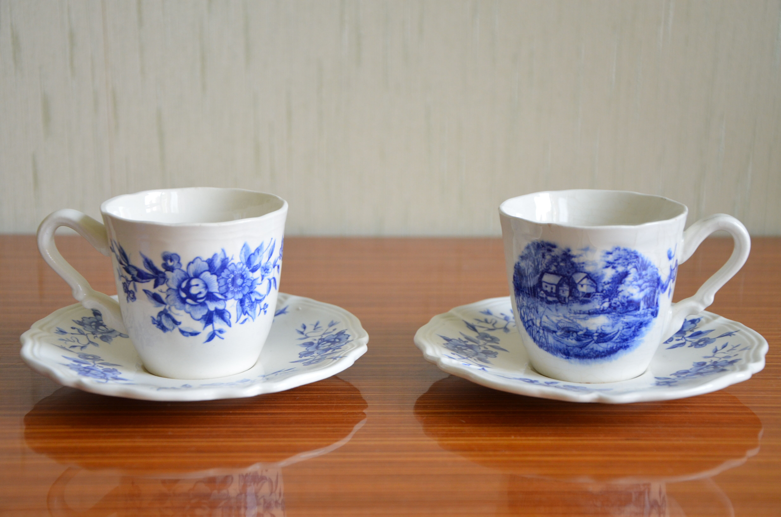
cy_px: 258
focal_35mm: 72
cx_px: 390
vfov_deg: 18.8
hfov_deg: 28.1
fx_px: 1559
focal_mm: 48
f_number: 5.6
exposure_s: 1/60
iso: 720
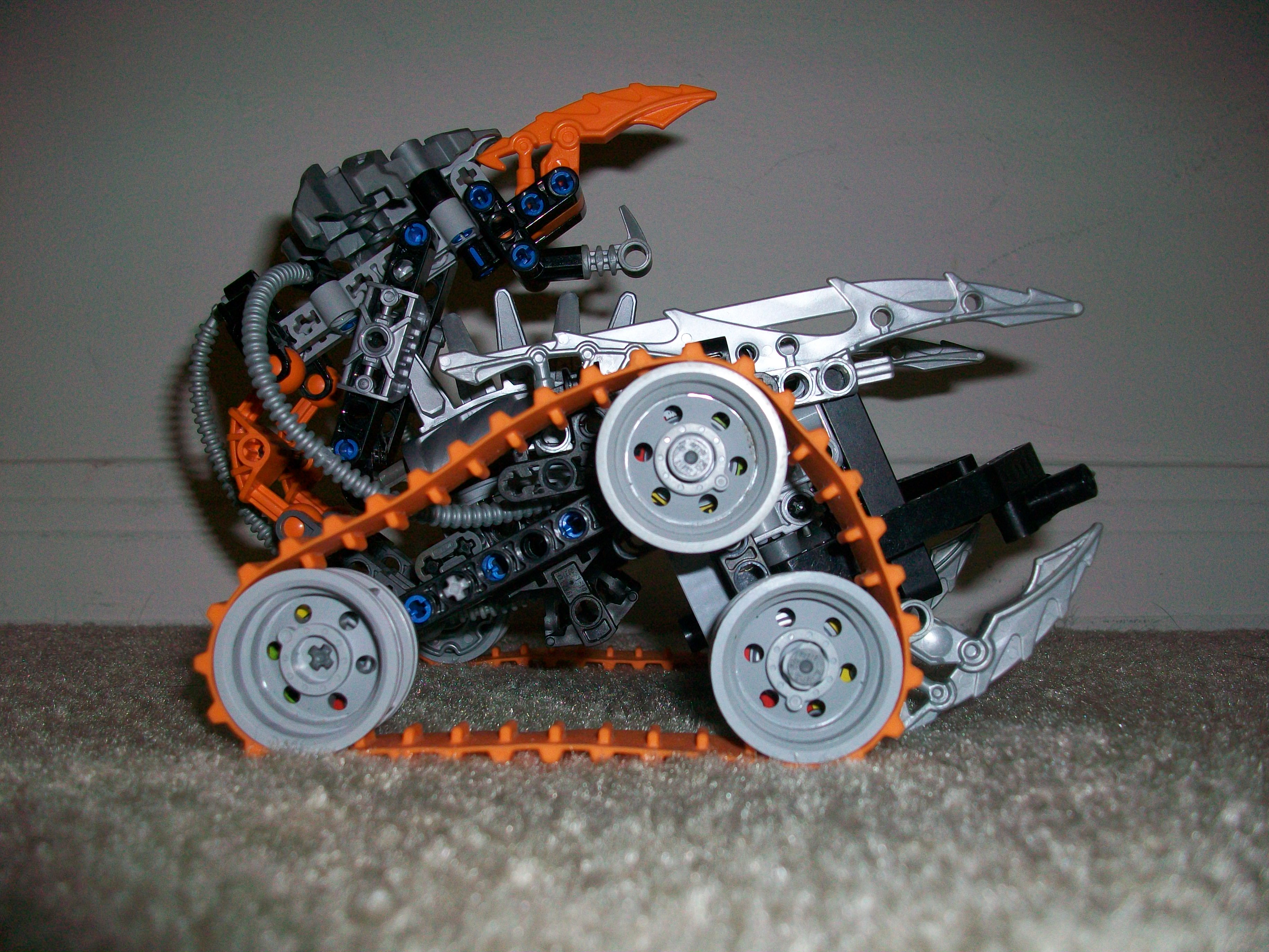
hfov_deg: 56.8
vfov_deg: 44.2
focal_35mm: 32
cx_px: 634
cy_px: 476
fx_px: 1173
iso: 120
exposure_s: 1/60
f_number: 2.8
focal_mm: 5.7
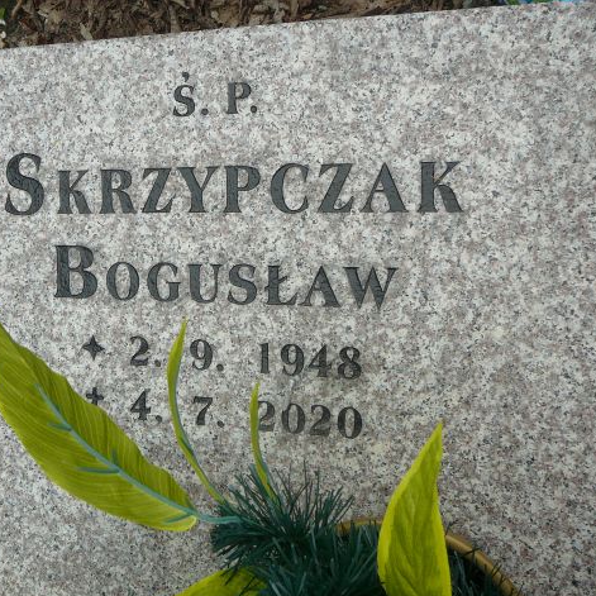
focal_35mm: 42
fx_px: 818
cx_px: 209
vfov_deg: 40.0
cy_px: 302
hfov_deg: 39.6
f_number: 2.8
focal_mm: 5.2
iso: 80
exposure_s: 1/640
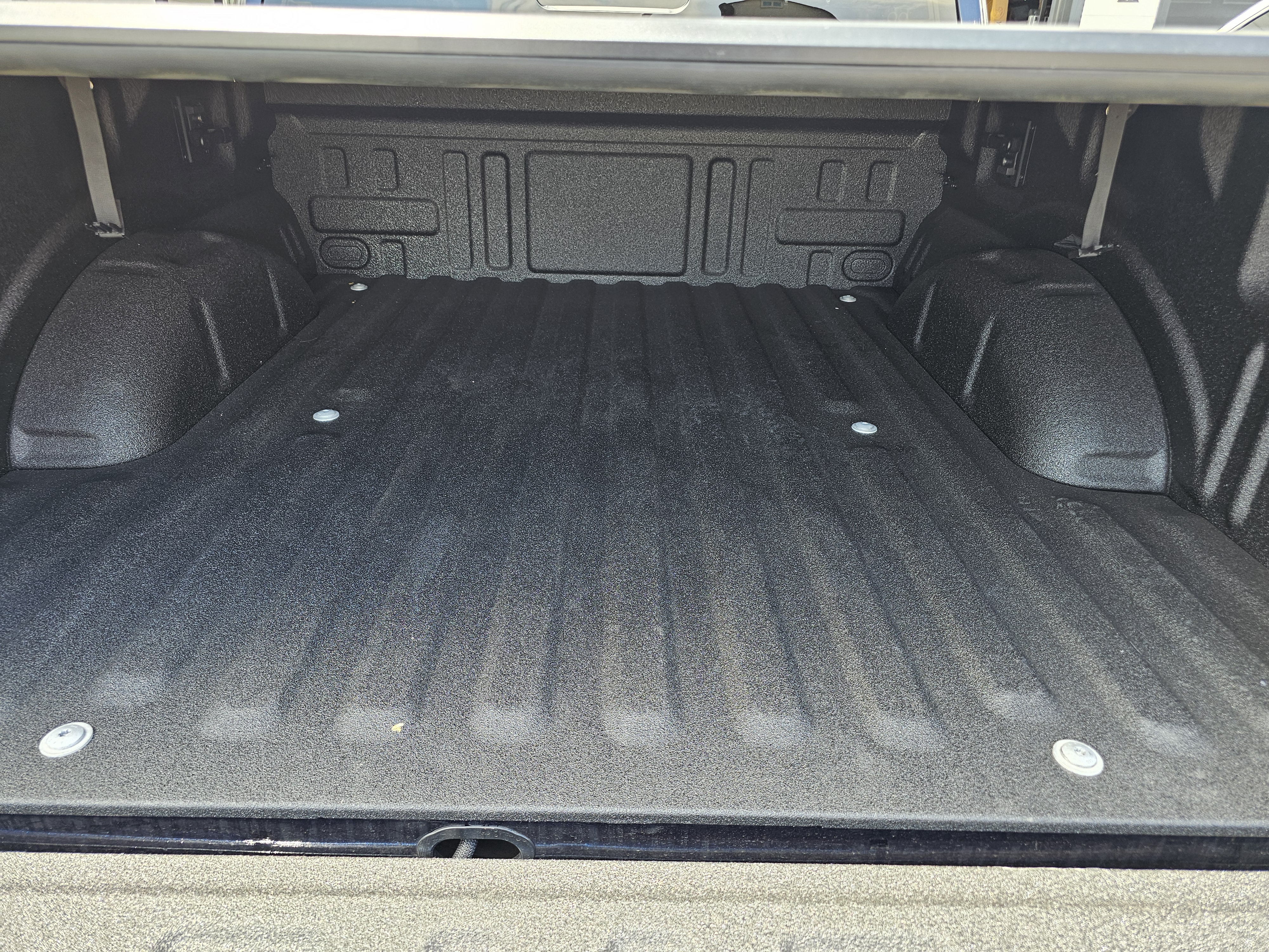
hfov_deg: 73.9
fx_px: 843
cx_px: 634
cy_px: 476
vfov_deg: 58.9
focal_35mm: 23
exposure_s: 1/120
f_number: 1.7
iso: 80
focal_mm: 6.3
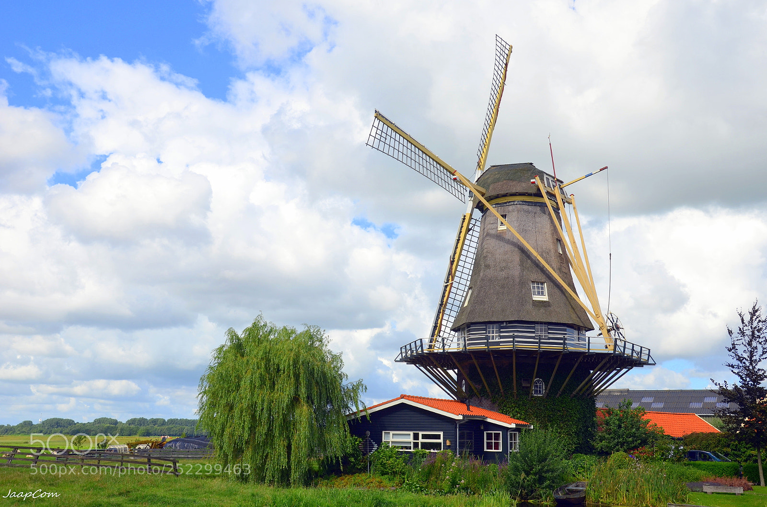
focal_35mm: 38
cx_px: 384
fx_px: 797
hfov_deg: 51.4
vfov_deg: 35.3
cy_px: 254
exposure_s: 1/320
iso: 100
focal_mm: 25
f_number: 9
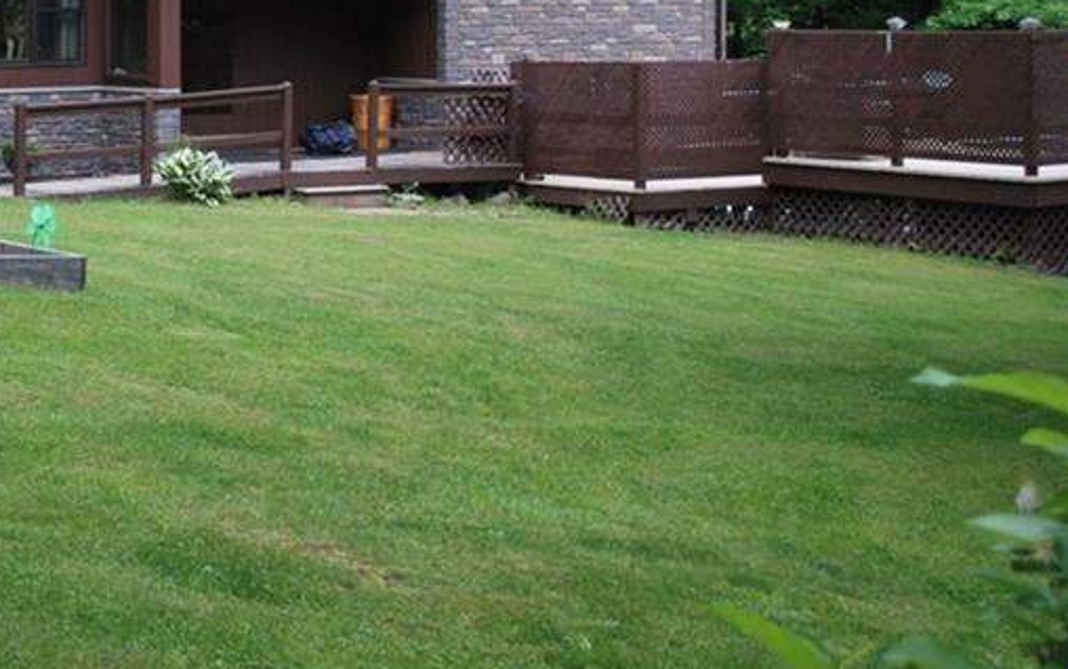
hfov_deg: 26.8
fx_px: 2155
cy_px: -8
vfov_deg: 17.2
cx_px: 88
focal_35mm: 74
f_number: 4.2
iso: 400
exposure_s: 1/100
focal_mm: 24
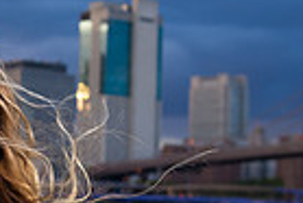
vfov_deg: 9.4
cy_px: 145
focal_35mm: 146
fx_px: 1230
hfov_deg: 13.5
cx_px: -98
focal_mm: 35
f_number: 4
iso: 250
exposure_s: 1/200
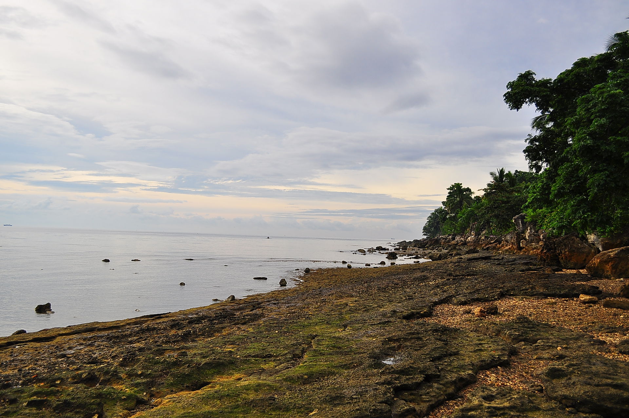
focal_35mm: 33
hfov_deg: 57.3
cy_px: 209
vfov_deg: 39.9
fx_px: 576
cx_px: 314
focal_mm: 22
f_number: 5
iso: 200
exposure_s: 1/640
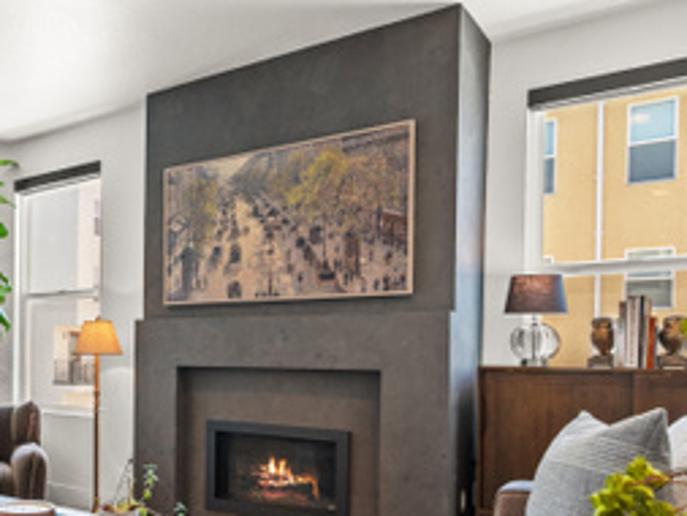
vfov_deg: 40.8
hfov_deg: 49.4
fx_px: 675
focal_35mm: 34
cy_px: 375
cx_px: 98
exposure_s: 1/15
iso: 500
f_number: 7.1
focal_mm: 14
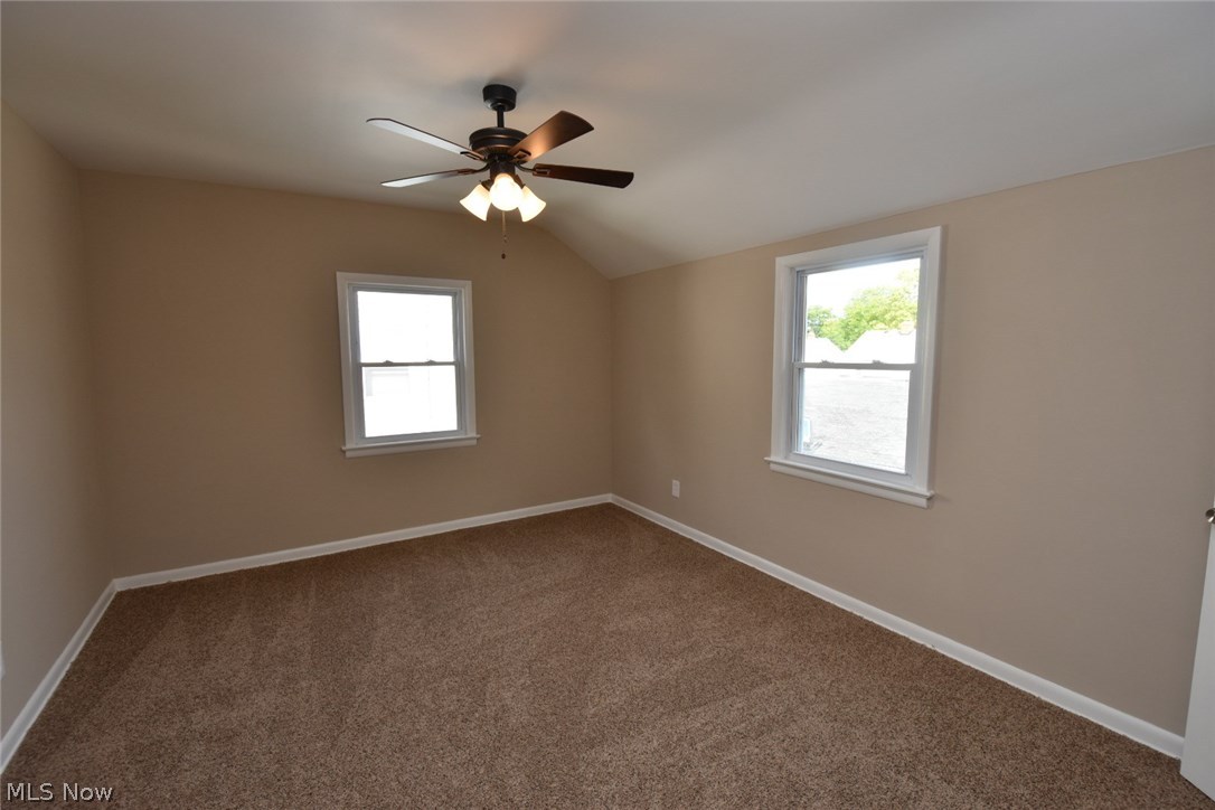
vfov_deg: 77.3
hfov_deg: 100.4
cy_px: 405
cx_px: 608
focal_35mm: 15
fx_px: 506
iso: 320
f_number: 5.6
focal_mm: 10
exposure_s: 1/125
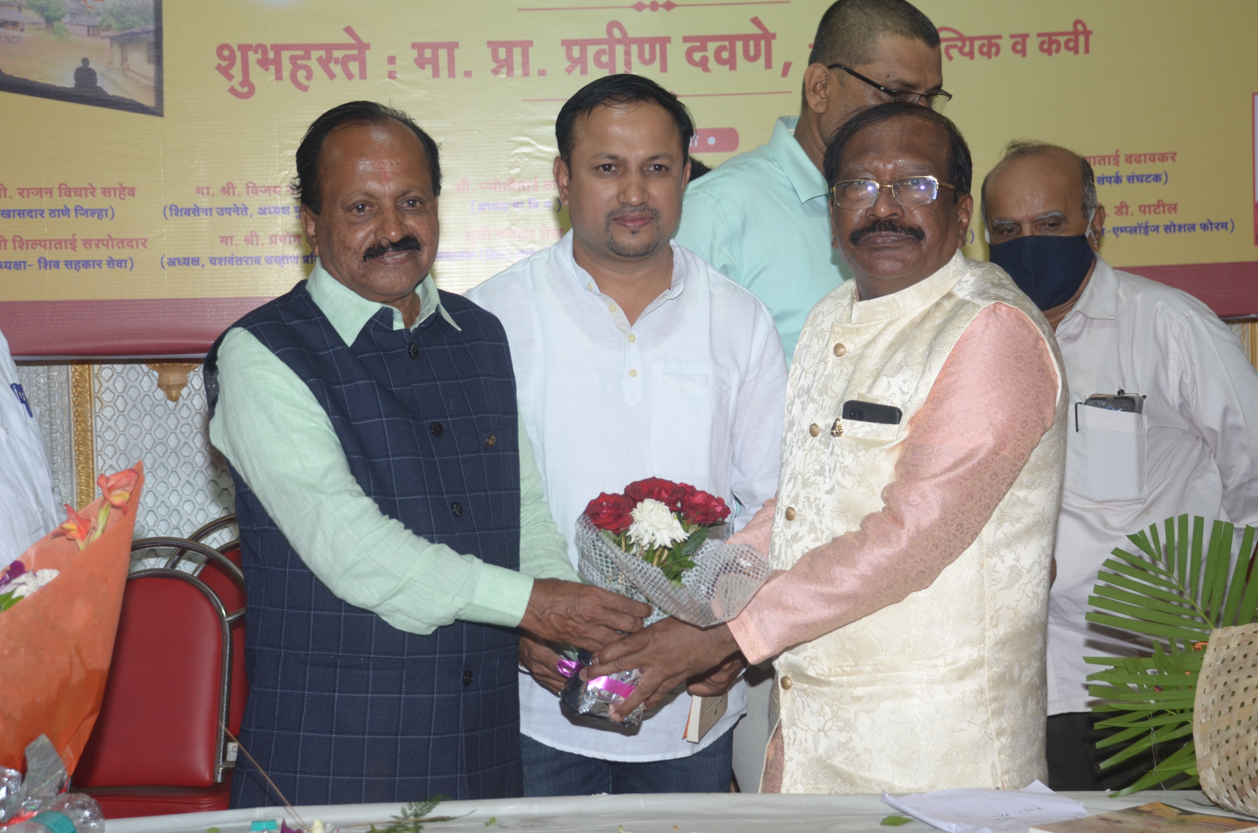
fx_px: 2720
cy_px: 416
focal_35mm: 78
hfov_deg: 26.0
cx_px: 629
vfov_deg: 17.4
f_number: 5.6
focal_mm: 52
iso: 320
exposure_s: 1/125
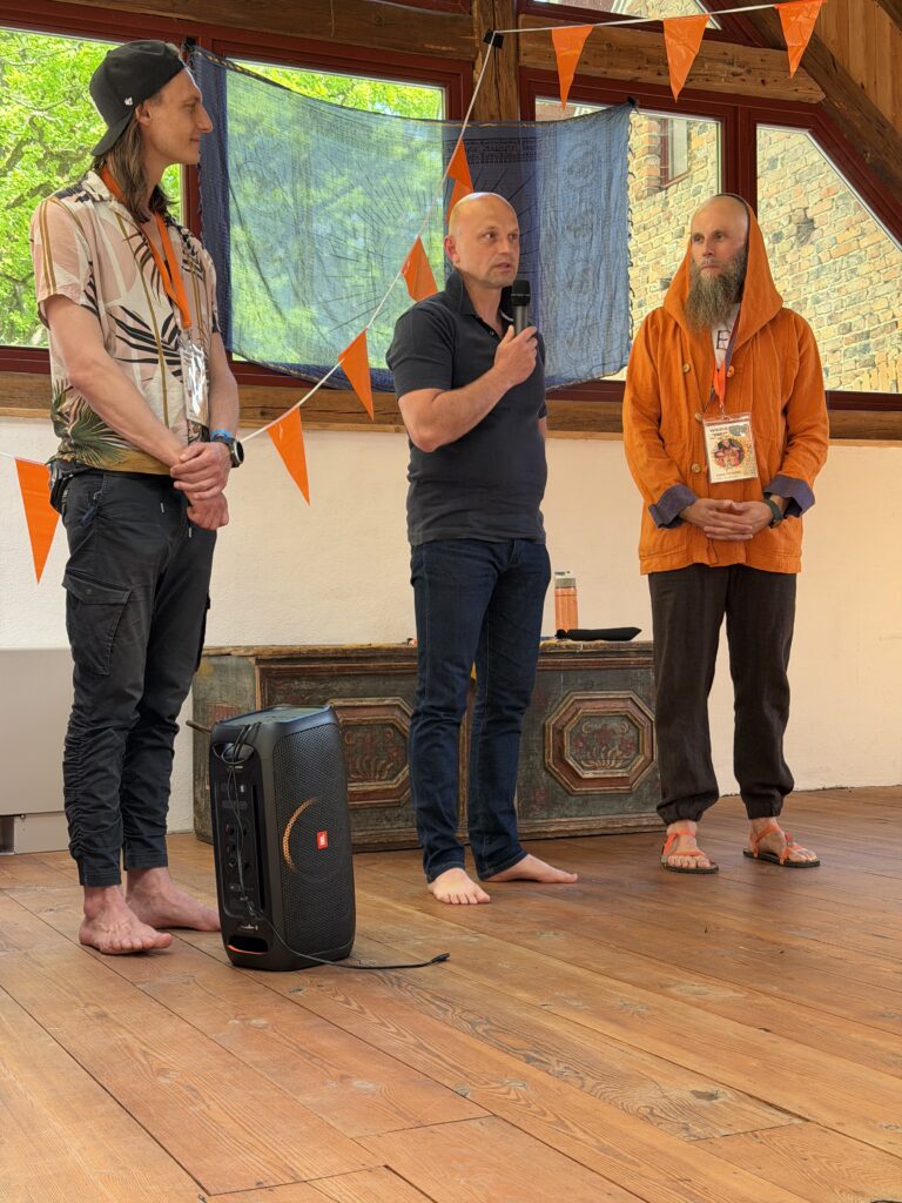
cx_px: 451
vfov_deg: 39.7
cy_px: 602
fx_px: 1668
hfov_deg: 30.3
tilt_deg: +1.4
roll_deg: +0.7
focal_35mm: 48
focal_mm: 6.76
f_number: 1.78
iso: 100
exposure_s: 1/102
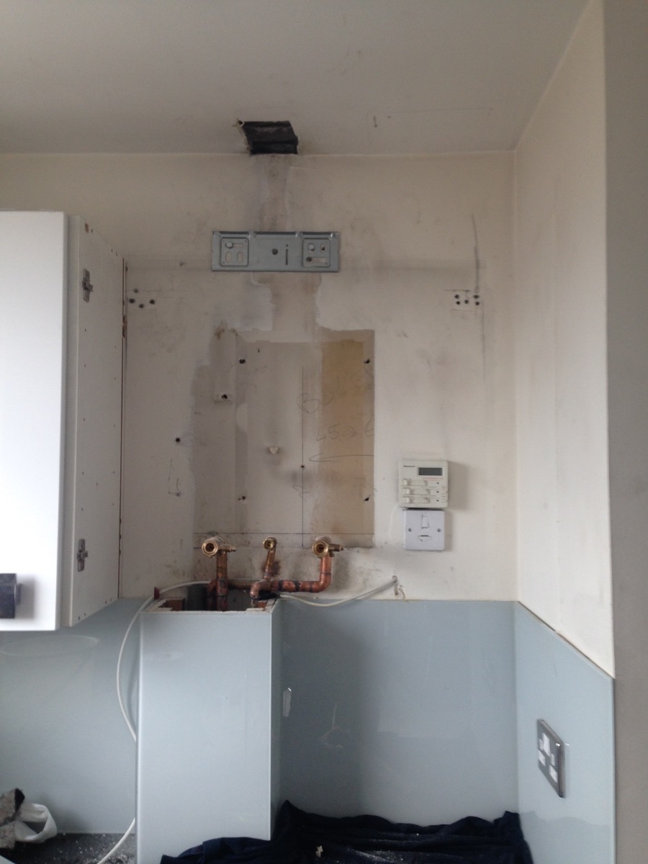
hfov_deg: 42.9
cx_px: 324
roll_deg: +0.2
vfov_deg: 55.4
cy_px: 432
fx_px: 824
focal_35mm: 33
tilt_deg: +1.2
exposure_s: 1/20
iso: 50
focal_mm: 4.12
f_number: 2.4
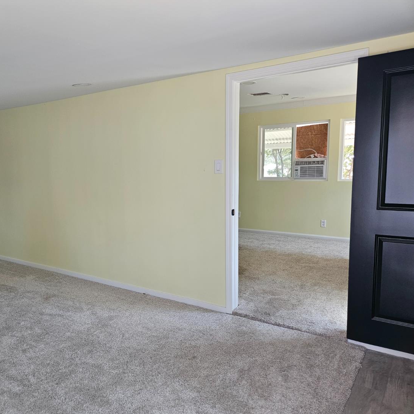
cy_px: 211
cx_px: 132
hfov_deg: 55.9
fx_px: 379
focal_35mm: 28
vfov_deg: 57.3
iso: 125
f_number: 1.8
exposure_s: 1/180
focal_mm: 5.4
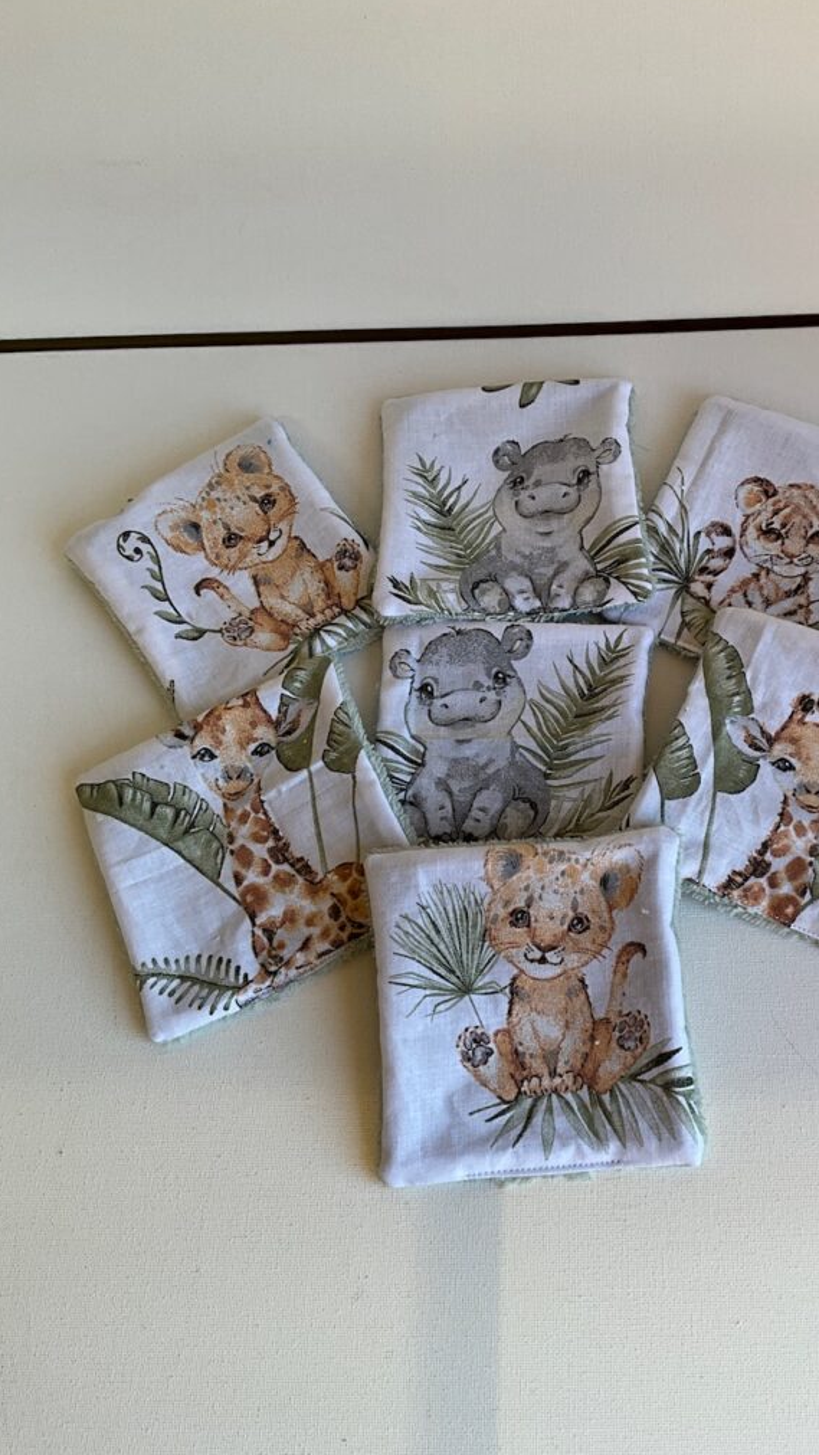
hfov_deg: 36.3
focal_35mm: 32
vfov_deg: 61.0
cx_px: 543
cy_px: 721
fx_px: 1235
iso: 20
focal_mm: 3
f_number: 1.8
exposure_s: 1/153
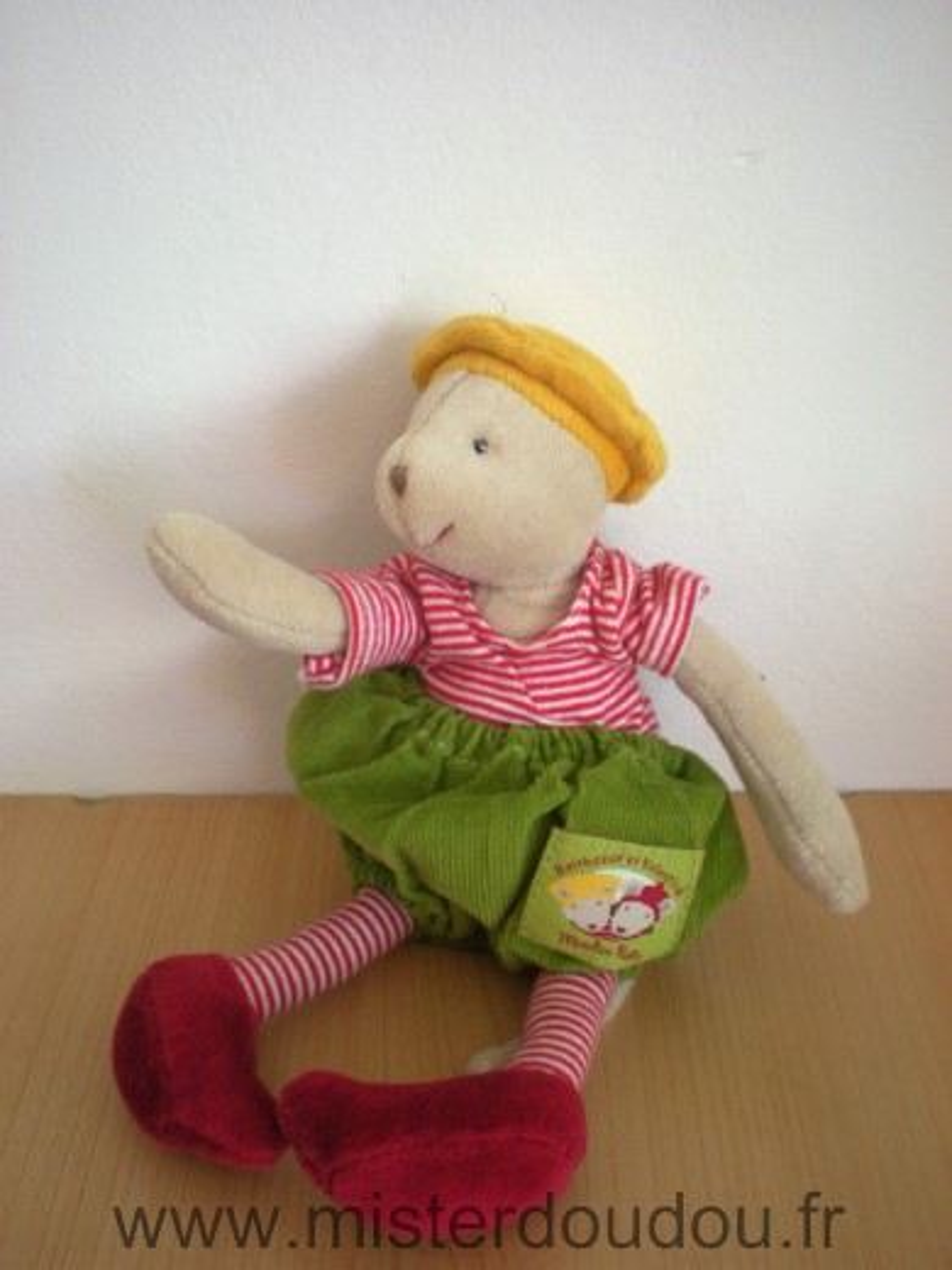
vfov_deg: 49.0
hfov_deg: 37.7
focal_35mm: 38
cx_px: 476
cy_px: 635
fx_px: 1393
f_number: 3.1
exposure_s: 1/57.7
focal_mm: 6.3
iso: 149
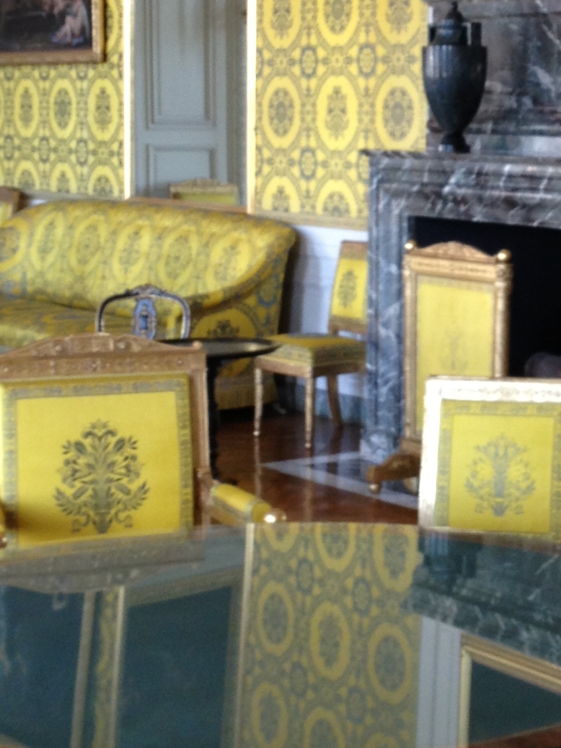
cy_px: 202
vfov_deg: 19.3
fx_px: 2183
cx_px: 525
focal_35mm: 101
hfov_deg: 14.5
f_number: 2.4
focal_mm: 4.28
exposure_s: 1/20
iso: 64
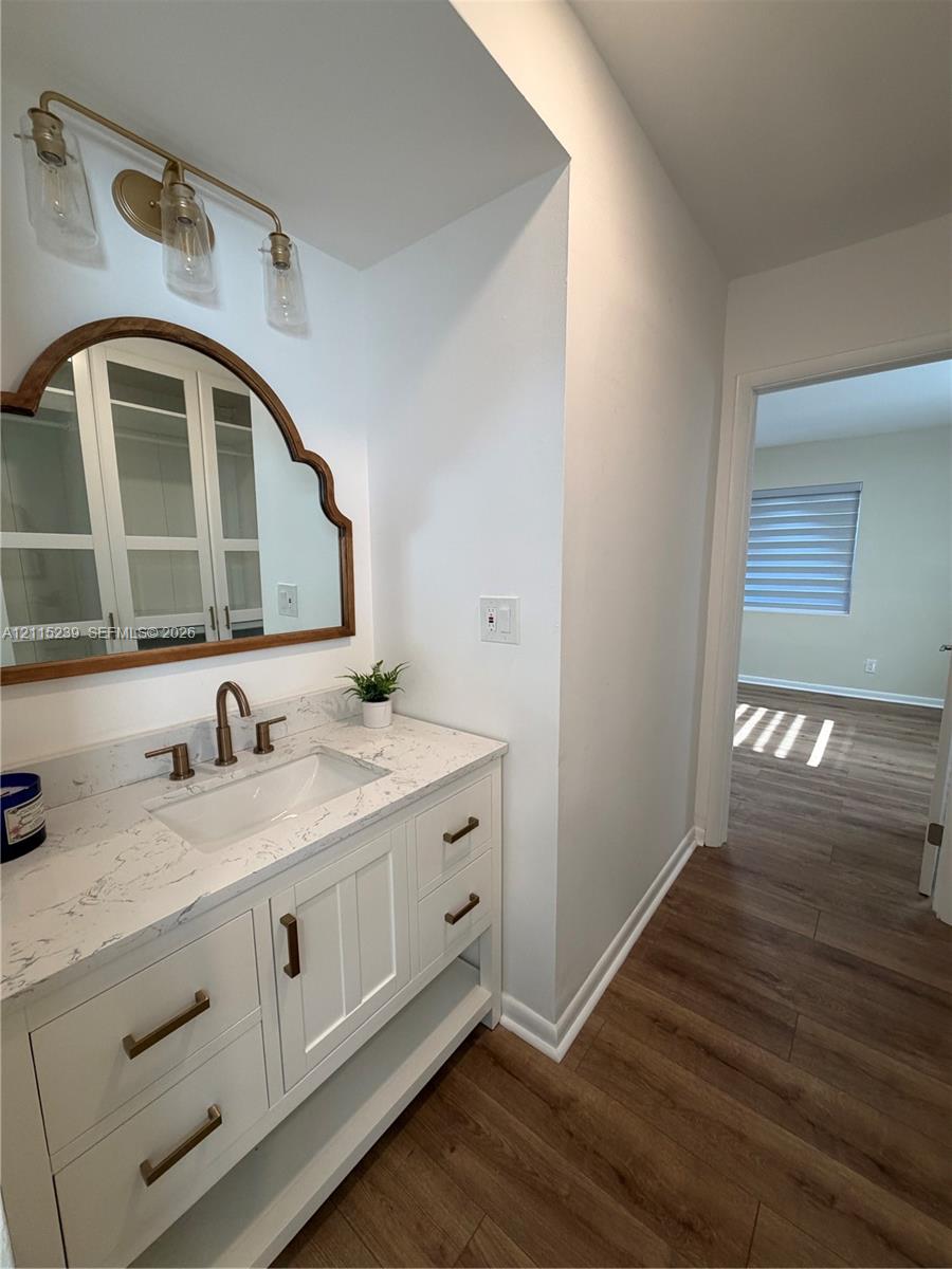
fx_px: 513
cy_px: 634
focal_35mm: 14
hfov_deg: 85.7
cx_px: 476
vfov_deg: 102.1
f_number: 2.2
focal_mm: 2.22
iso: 160
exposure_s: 1/120
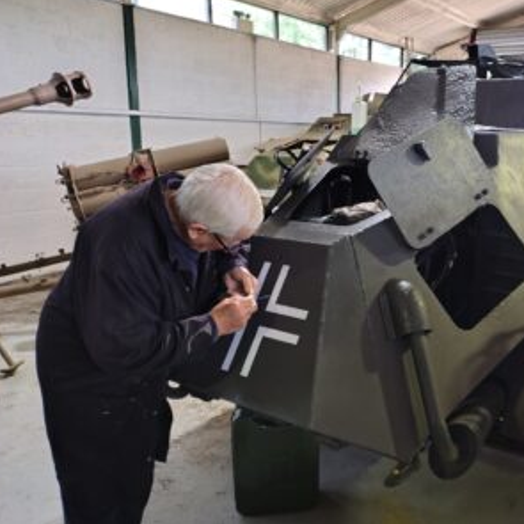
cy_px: 261
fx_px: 514
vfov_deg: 54.0
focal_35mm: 30
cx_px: 339
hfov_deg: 53.2
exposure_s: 1/50.1
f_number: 1.7
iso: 802
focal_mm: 4.71
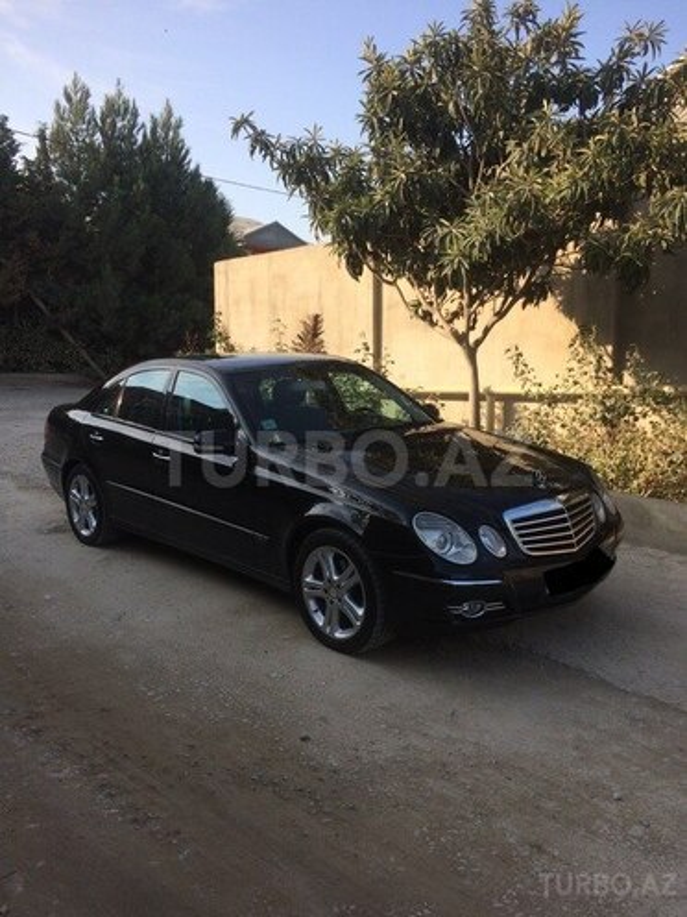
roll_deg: +2.2
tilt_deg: -13.0
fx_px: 767
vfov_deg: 61.7
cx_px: 344
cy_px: 458
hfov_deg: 48.2
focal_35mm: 29
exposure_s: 1/855
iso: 32
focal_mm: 4.15
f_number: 2.2
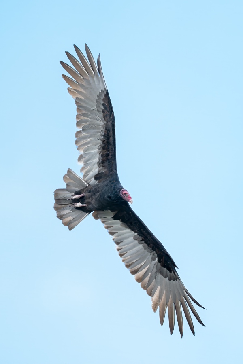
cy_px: 182
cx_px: 122
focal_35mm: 300
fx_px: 3037
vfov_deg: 6.9
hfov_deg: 4.6
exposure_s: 1/3200
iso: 2500
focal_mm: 300
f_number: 2.8
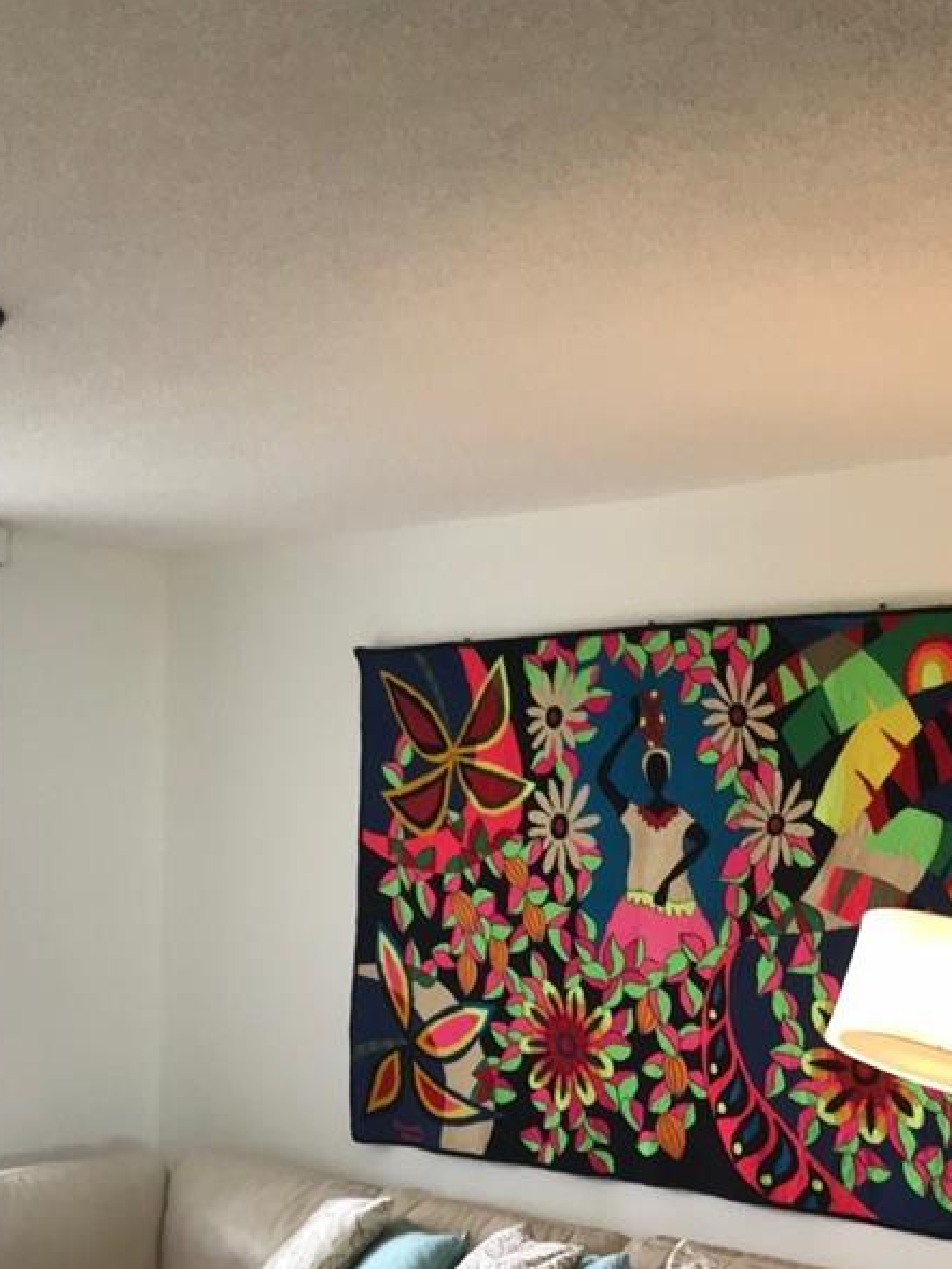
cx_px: 457
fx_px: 2089
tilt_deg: -3.1
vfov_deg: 32.6
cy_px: 1062
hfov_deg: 25.7
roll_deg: -1.7
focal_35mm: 57
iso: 40
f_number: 1.8
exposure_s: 1/30
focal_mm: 3.99
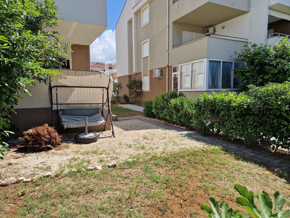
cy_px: 109
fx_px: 193
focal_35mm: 23
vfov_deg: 58.9
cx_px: 145
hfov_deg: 73.9
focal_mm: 5.4
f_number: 1.8
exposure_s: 1/1256
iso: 50
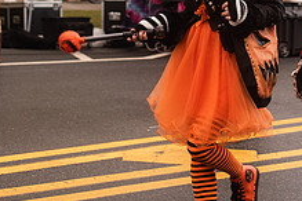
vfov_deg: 9.9
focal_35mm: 138
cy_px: 3
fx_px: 1158
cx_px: 259
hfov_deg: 14.7
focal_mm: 52
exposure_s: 1/125
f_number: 3.5
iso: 500
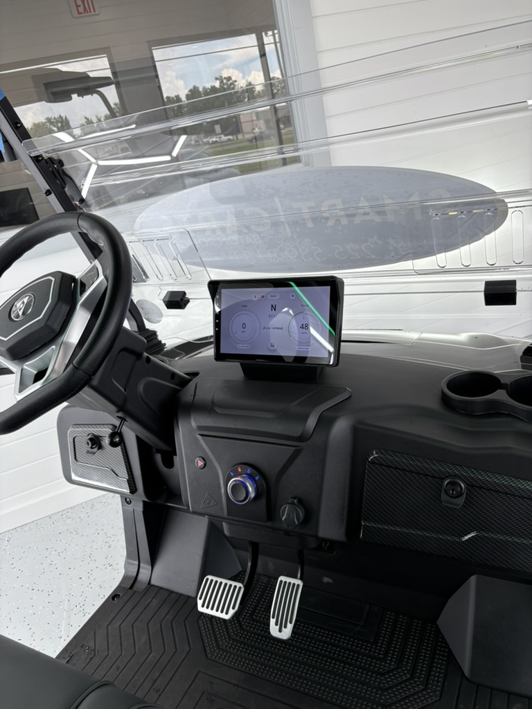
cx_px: 266
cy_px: 354
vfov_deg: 67.3
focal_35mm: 26
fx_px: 533
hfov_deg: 53.1
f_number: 1.6
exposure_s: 1/121
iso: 40
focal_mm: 5.96
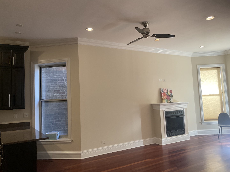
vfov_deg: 48.2
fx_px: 193
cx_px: 115
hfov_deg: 61.7
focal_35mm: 29
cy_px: 86
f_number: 1.8
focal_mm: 3
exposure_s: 1/60
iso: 80
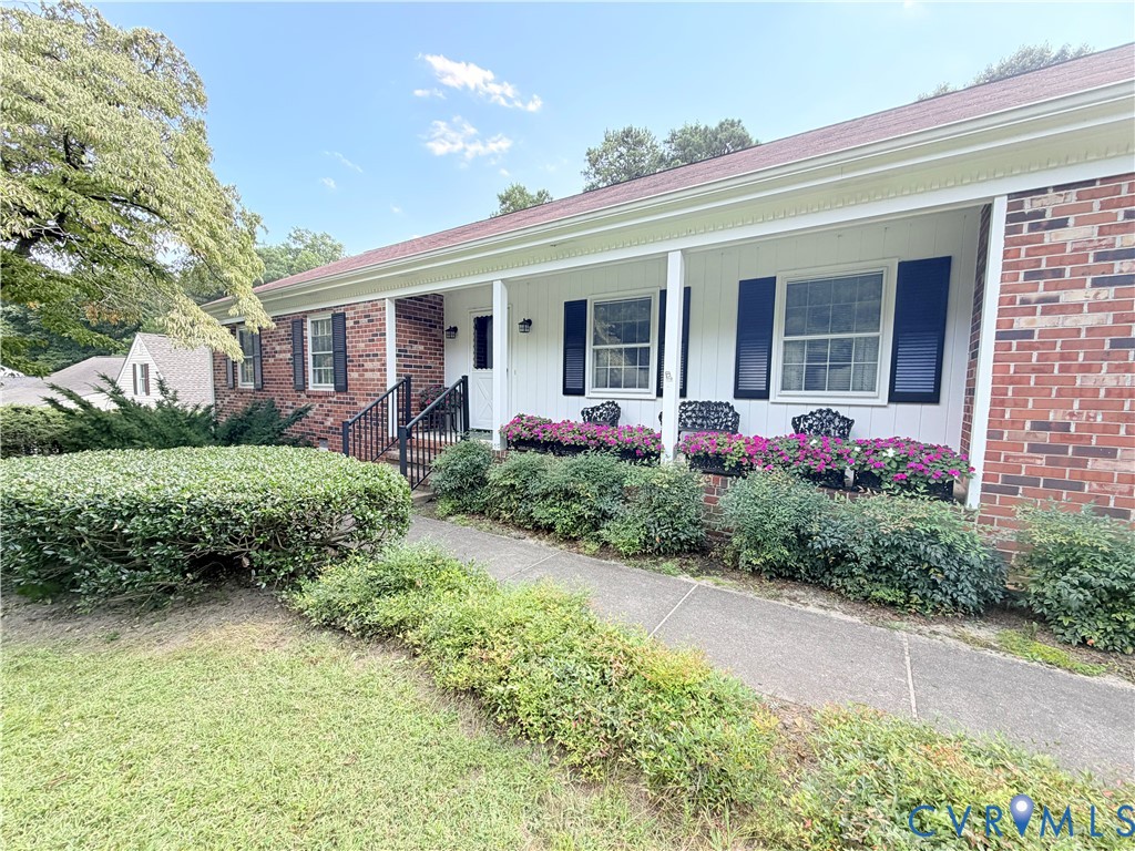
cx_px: 568
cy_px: 426
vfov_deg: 85.7
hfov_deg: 102.1
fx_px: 459
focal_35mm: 14
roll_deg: -1.3
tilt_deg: -4.4
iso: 50
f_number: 2.2
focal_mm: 2.22
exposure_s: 1/217
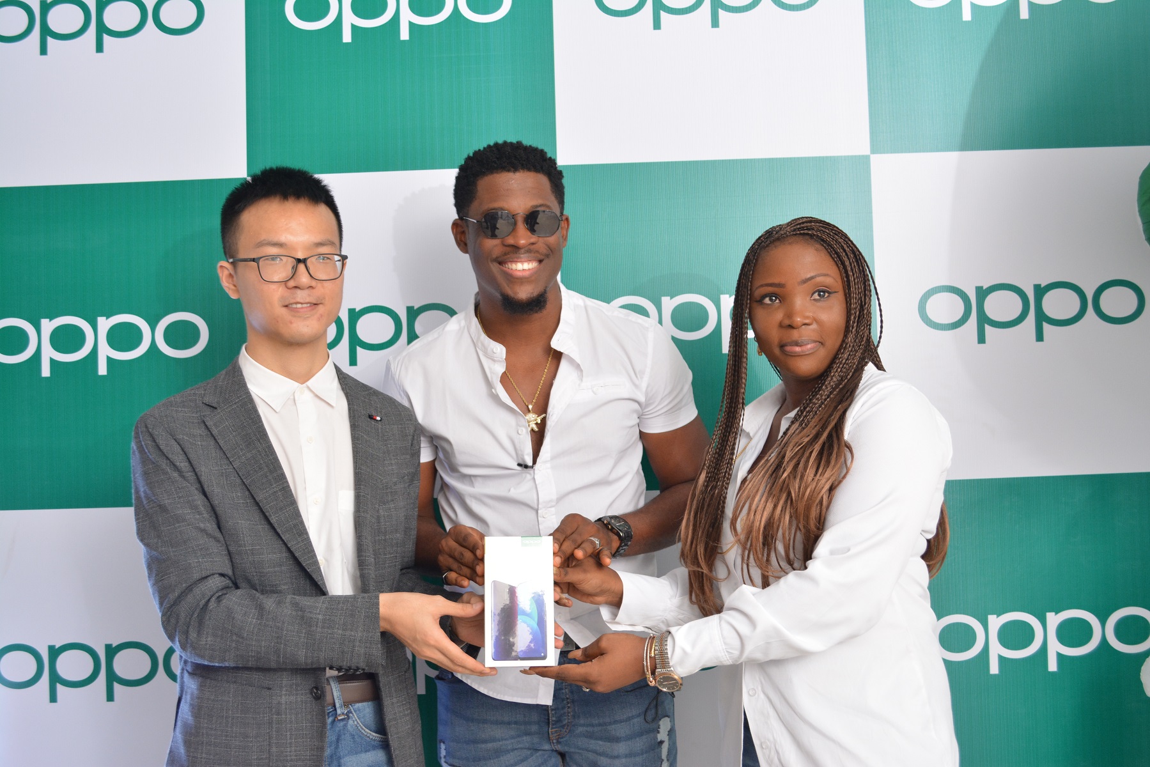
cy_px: 384
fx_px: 1246
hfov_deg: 49.5
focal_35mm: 39
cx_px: 575
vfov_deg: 34.2
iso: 800
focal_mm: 26
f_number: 4.5
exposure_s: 1/40
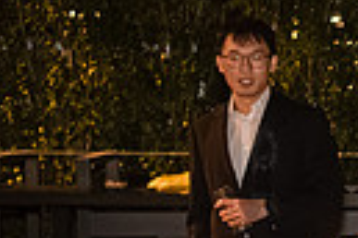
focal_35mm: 176
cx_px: 712
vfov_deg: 7.8
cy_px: 210
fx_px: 1750
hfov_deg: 10.7
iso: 8000
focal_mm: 35
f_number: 3.2
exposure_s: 1/250
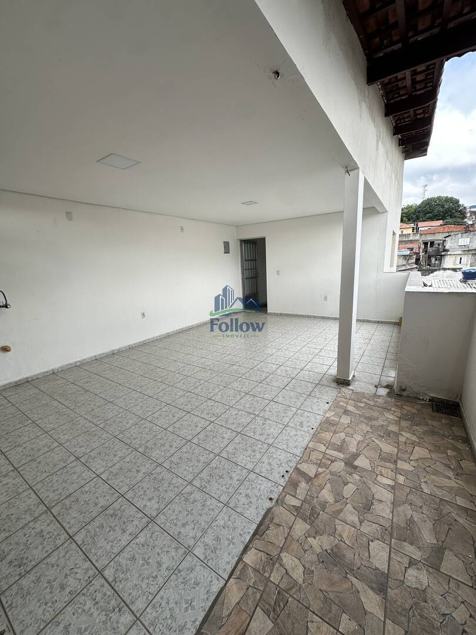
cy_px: 318
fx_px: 257
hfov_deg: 85.7
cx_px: 238
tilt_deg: -11.2
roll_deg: +2.2
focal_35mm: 14
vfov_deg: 102.1
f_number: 2.2
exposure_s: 1/211
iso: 40
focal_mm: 2.22
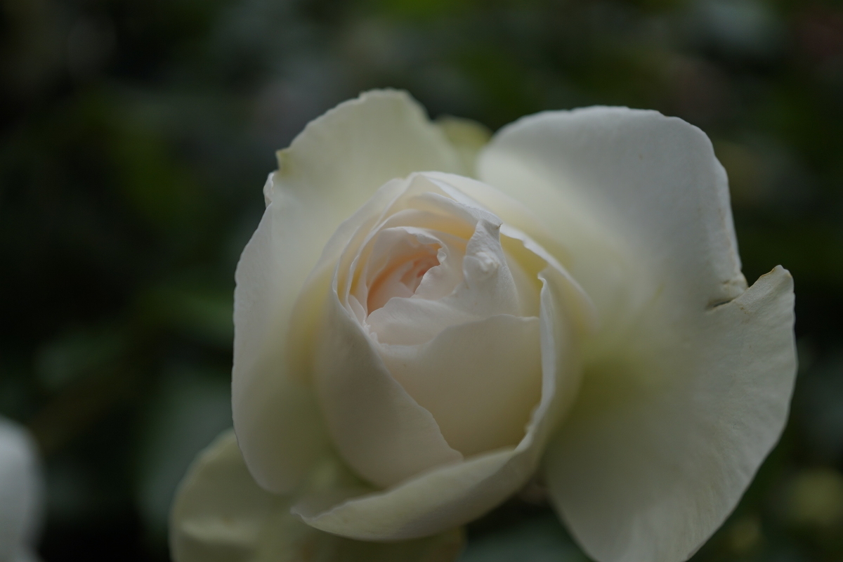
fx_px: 1054
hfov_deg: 43.6
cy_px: 281
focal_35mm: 45
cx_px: 422
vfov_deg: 29.9
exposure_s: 1/2000
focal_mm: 30
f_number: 3.5
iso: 100
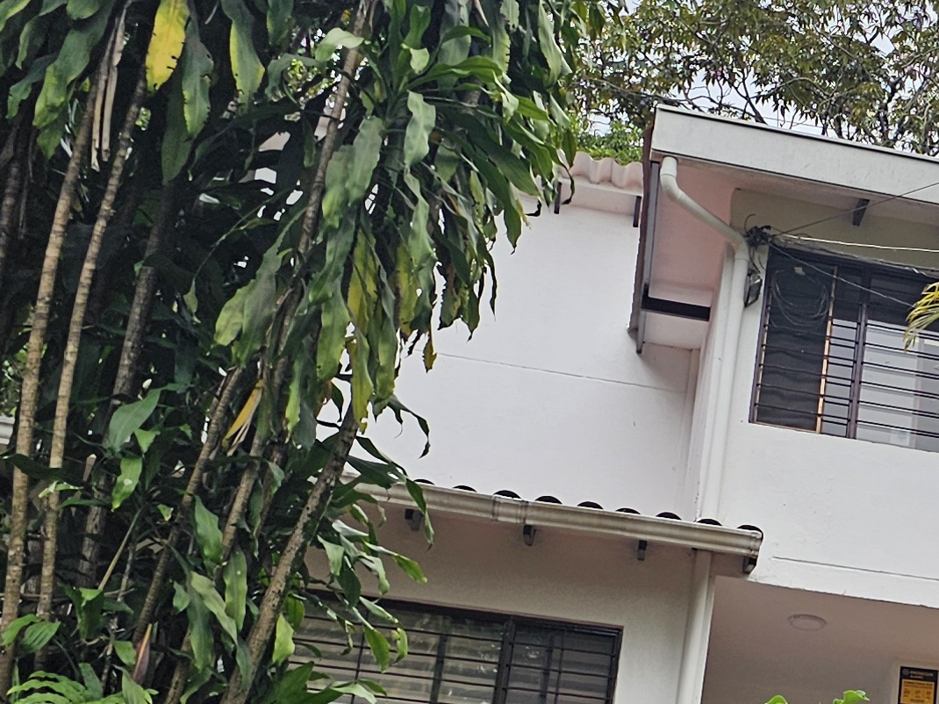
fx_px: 2332
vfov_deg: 16.8
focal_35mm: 86
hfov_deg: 20.2
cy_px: 699
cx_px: 1319
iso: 12
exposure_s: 1/180
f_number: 1.7
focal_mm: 6.3
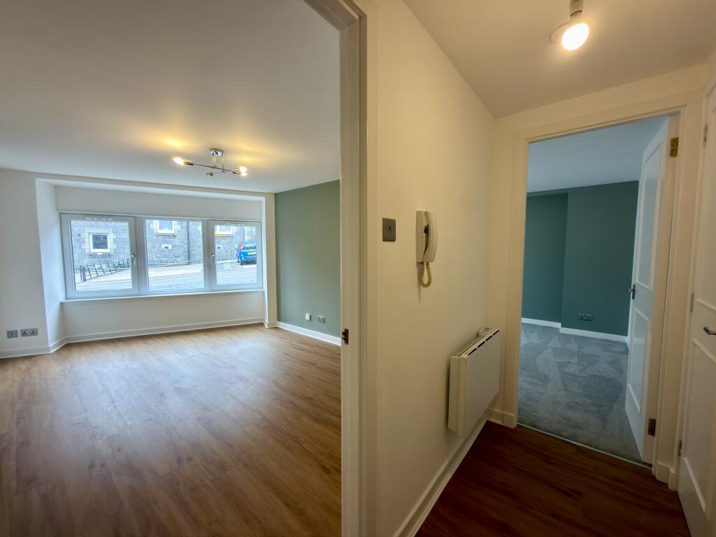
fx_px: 290
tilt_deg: -5.0
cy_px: 268
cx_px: 358
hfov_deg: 102.1
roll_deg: +0.4
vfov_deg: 85.7
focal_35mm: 14
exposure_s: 1/33
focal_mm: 2.22
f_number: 2.2
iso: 40
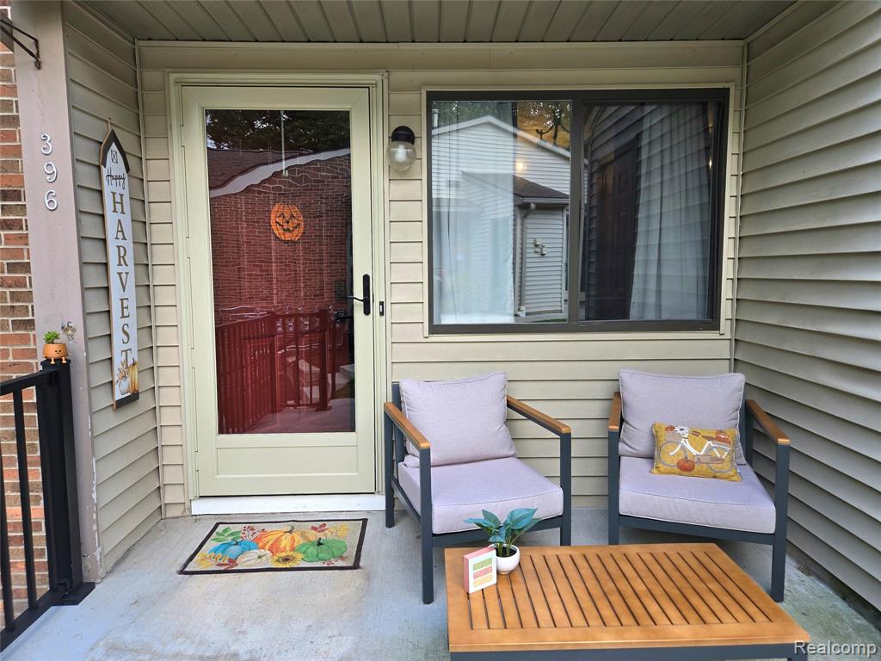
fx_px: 585
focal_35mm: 23
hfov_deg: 73.9
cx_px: 440
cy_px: 330
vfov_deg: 58.9
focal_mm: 5.4
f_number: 1.8
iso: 32
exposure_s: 1/182
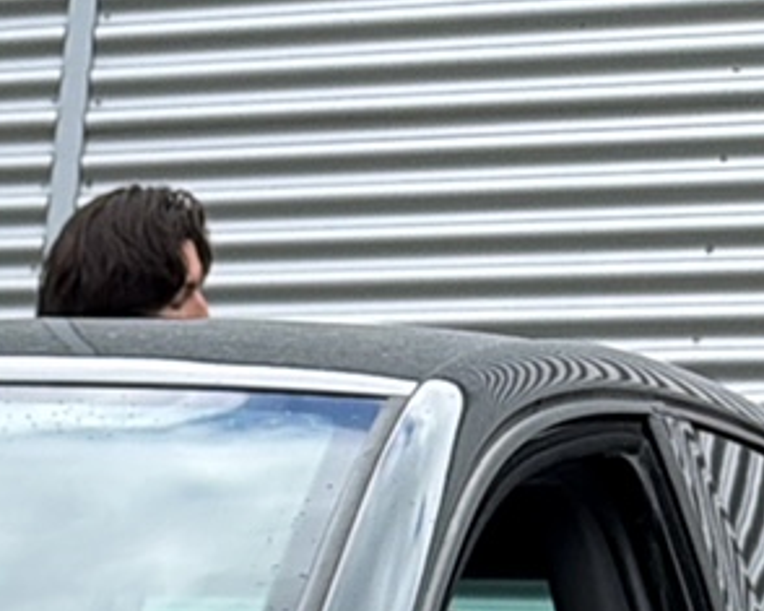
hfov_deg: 11.2
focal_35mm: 153
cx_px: -873
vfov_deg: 8.4
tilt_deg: -17.6
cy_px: 1854
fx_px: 3458
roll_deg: -1.2
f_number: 1.78
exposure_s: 1/1449
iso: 80
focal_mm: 6.76
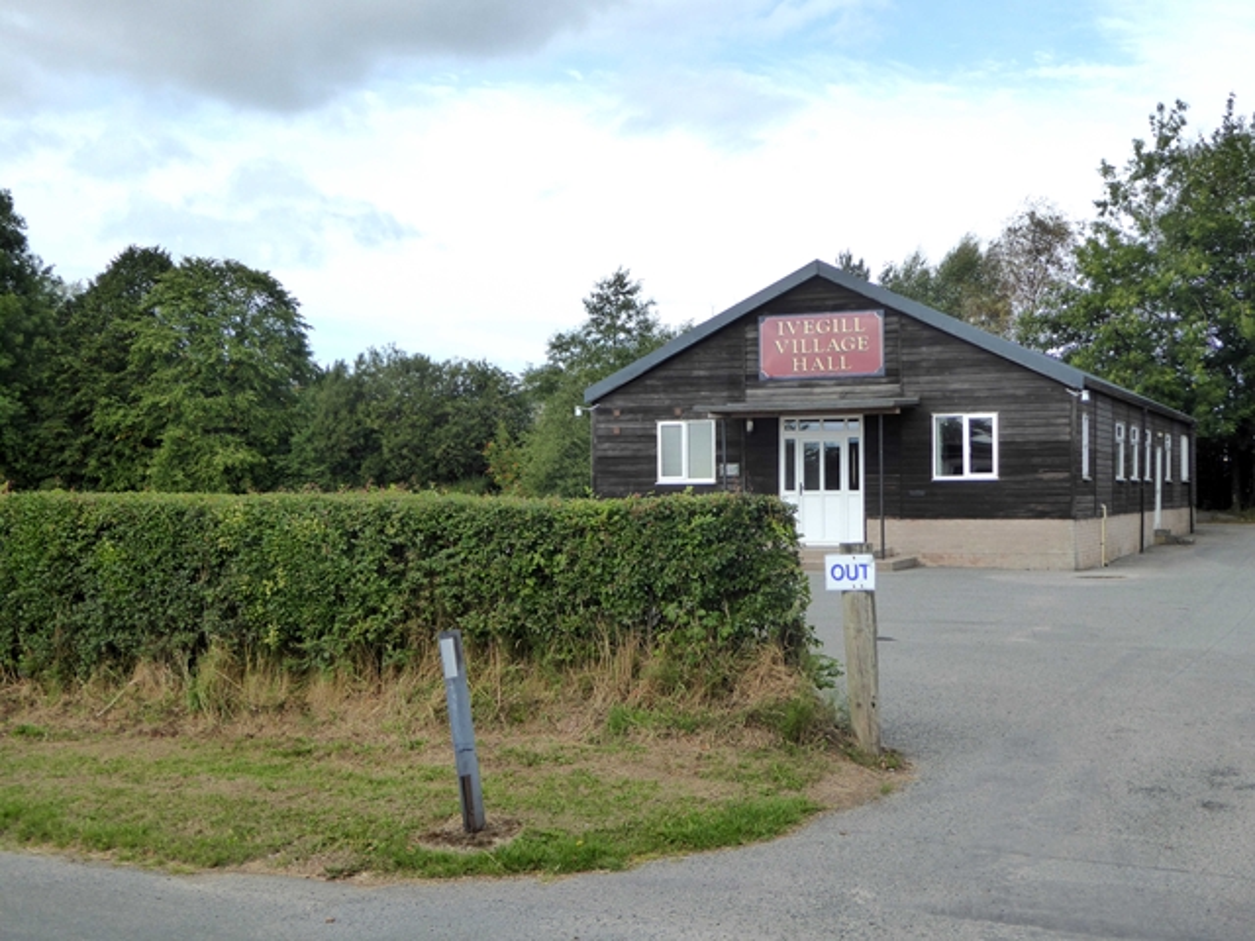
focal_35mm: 49
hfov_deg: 38.9
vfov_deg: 29.7
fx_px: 1776
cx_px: 628
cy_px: 470
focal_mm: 8.4
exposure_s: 1/640
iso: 200
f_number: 4
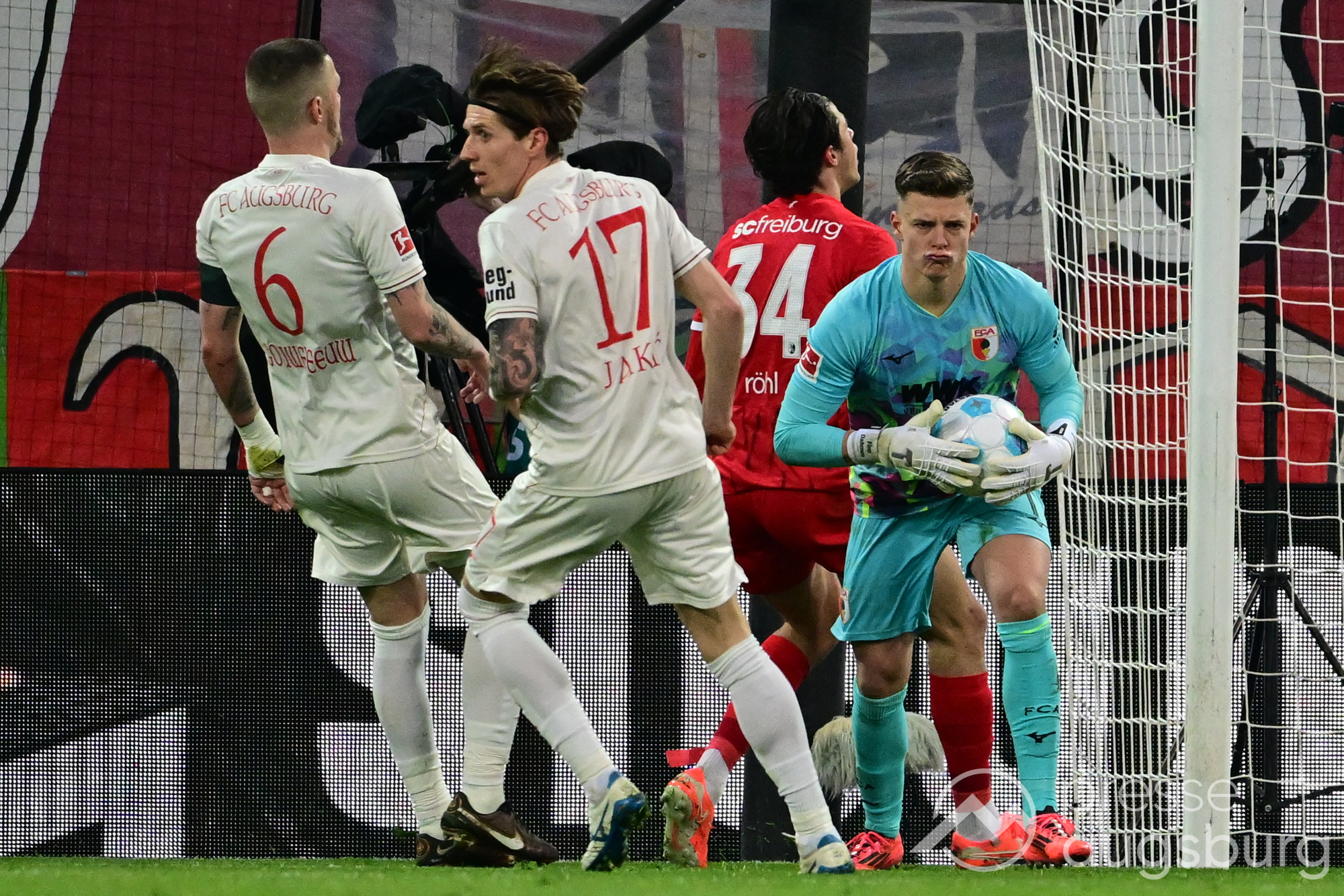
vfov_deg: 3.4
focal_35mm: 400
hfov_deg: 5.2
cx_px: 672
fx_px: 14931
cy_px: 448
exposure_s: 1/1000
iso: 3200
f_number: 4.5
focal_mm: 400
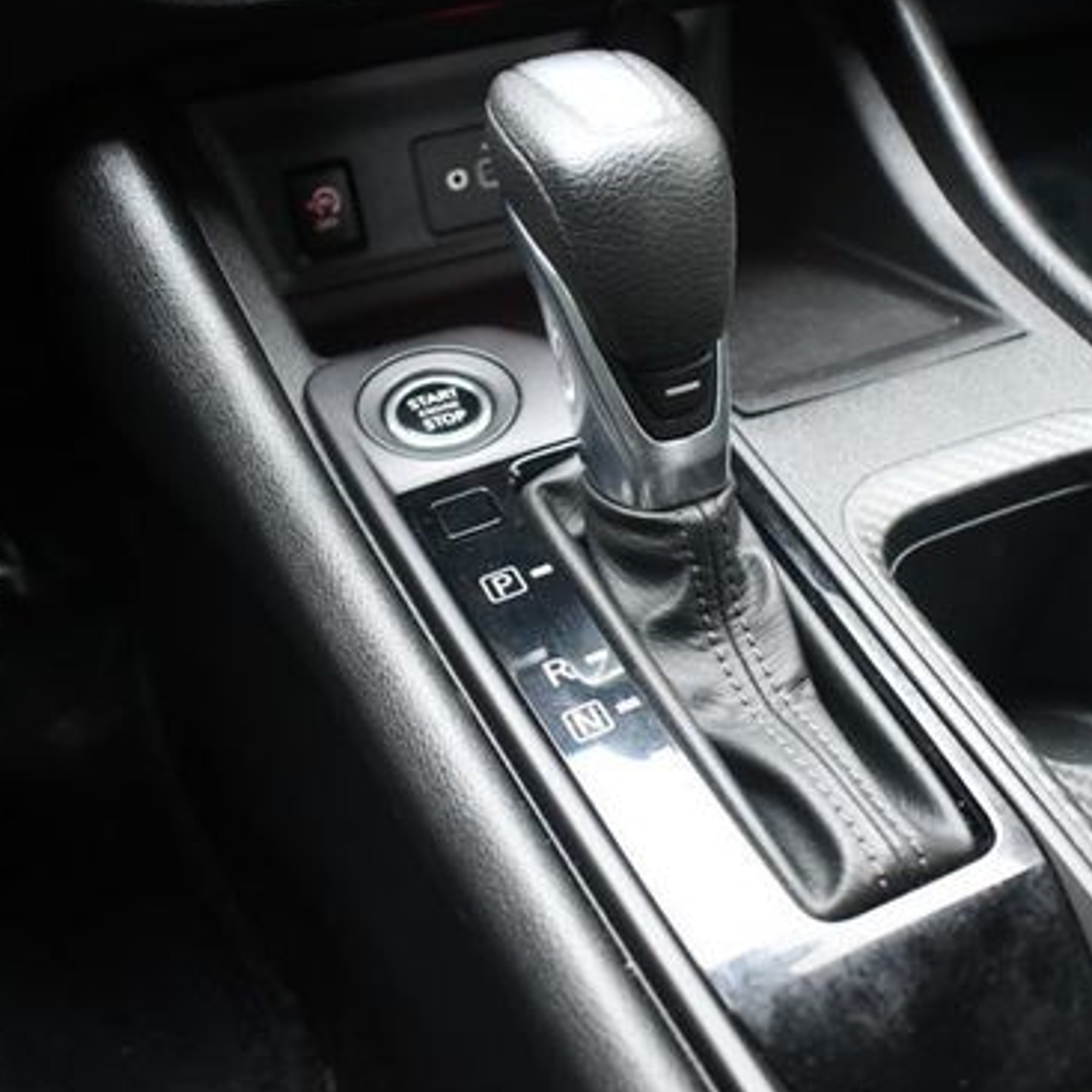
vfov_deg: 41.9
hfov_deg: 41.2
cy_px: 547
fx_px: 1428
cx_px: 741
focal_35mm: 40
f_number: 3.5
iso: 3200
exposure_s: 1/125
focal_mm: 18
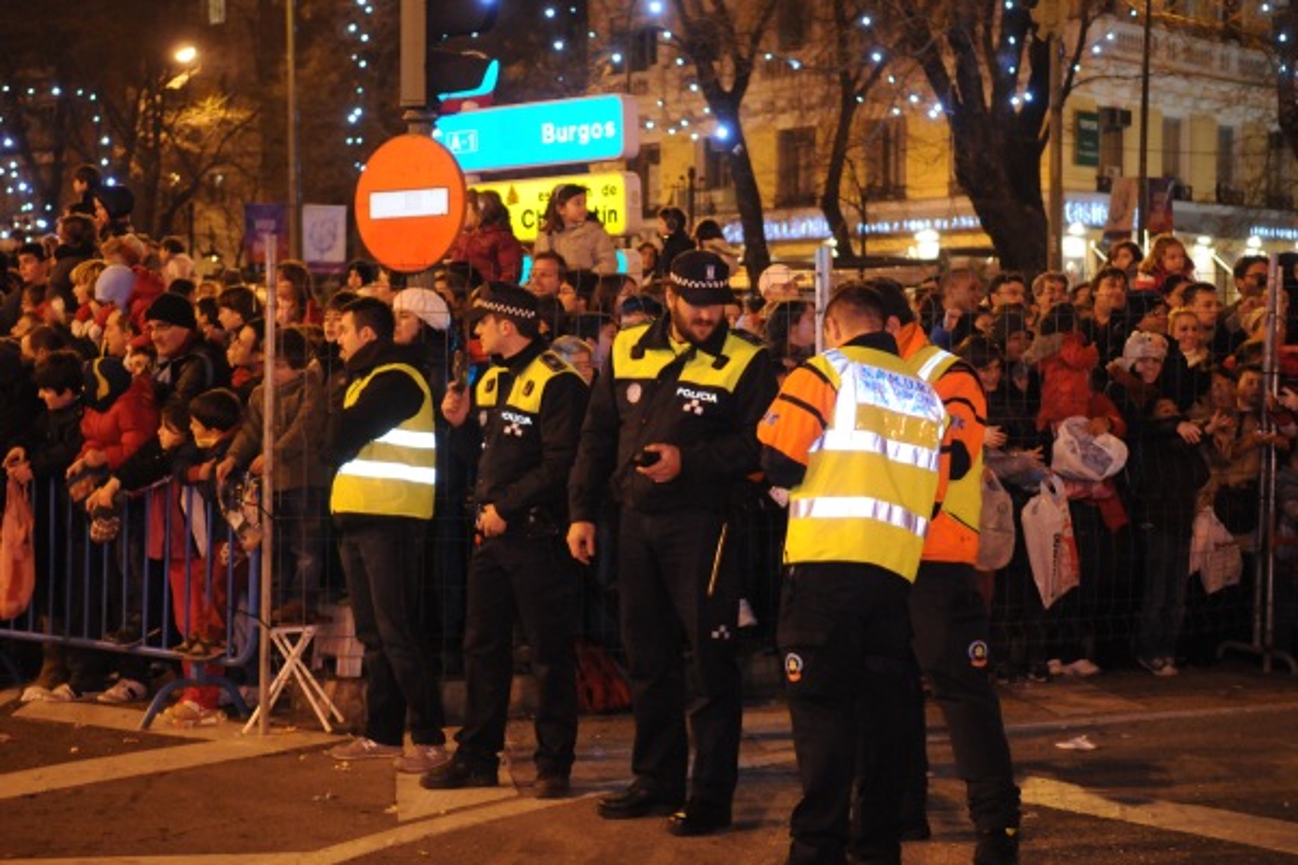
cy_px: 432
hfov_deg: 29.9
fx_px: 2434
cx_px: 649
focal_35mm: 68
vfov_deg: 20.2
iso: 2000
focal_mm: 45
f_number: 2.8
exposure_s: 1/25
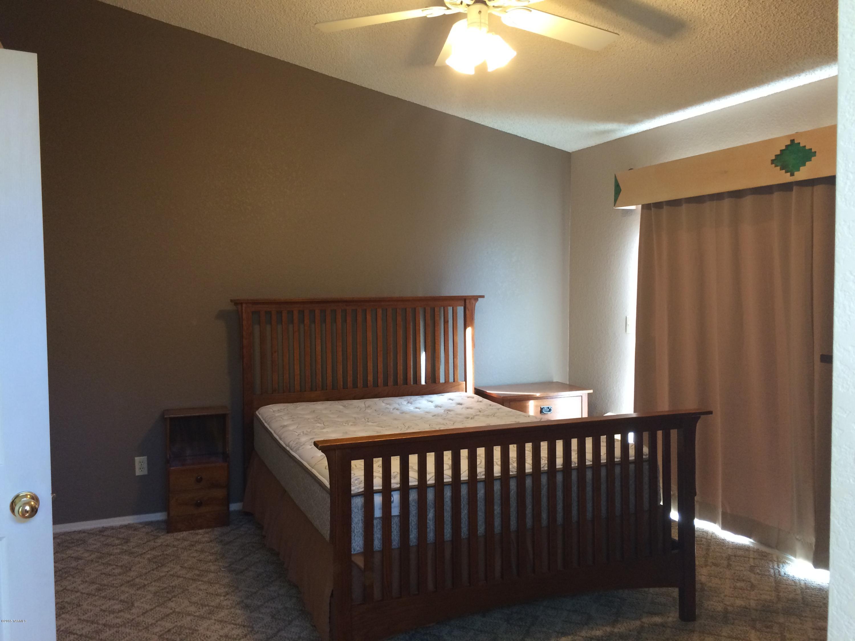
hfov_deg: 61.7
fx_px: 716
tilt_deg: -3.7
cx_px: 428
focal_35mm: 29
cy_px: 320
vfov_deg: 48.2
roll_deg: +1.7
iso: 125
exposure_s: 1/30
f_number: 2.2
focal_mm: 4.15
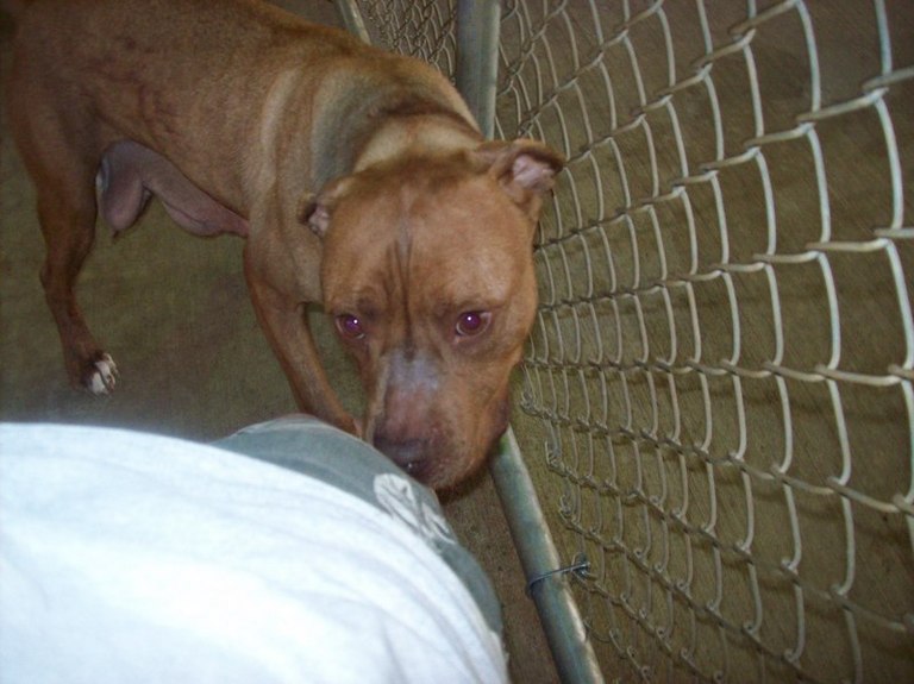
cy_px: 342
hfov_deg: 51.4
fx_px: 950
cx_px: 457
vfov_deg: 39.6
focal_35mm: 36
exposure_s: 1/64
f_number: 2.7
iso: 200
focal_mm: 6
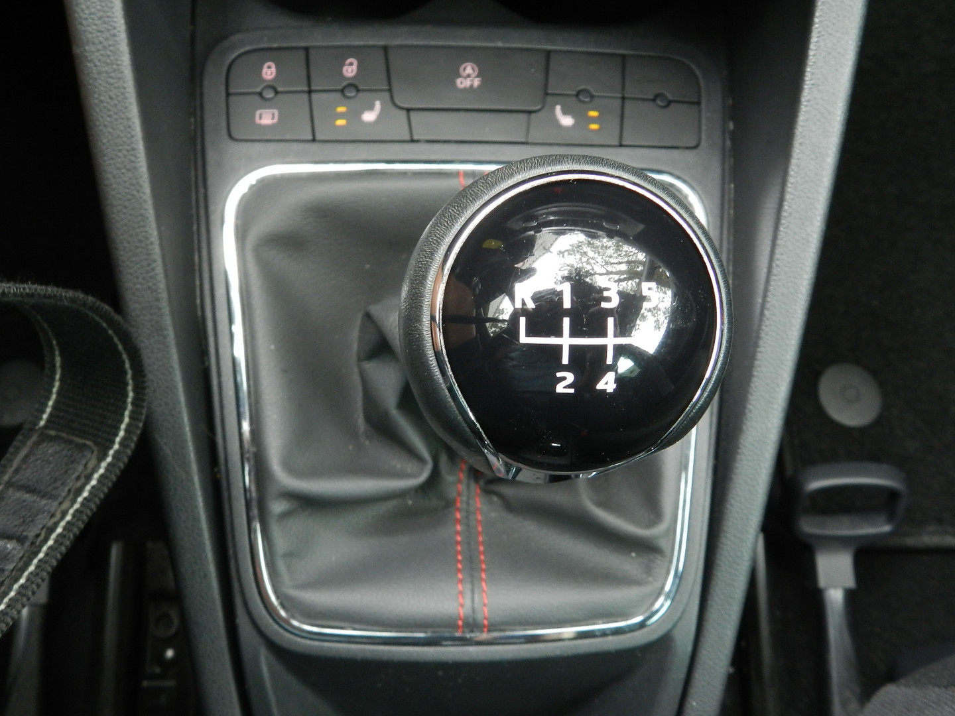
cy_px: 358
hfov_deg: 56.8
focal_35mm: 32
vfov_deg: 44.2
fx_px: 883
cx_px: 478
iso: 400
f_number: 3.7
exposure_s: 1/30
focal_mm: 5.6
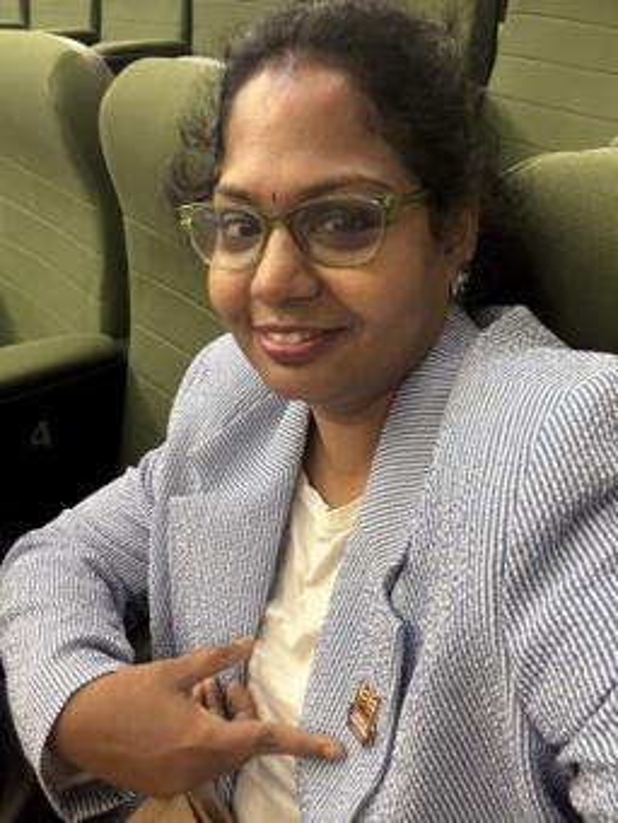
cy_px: 412
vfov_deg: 59.9
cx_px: 309
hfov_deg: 46.8
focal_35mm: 30
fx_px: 714
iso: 250
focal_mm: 2.69
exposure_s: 1/25
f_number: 1.9
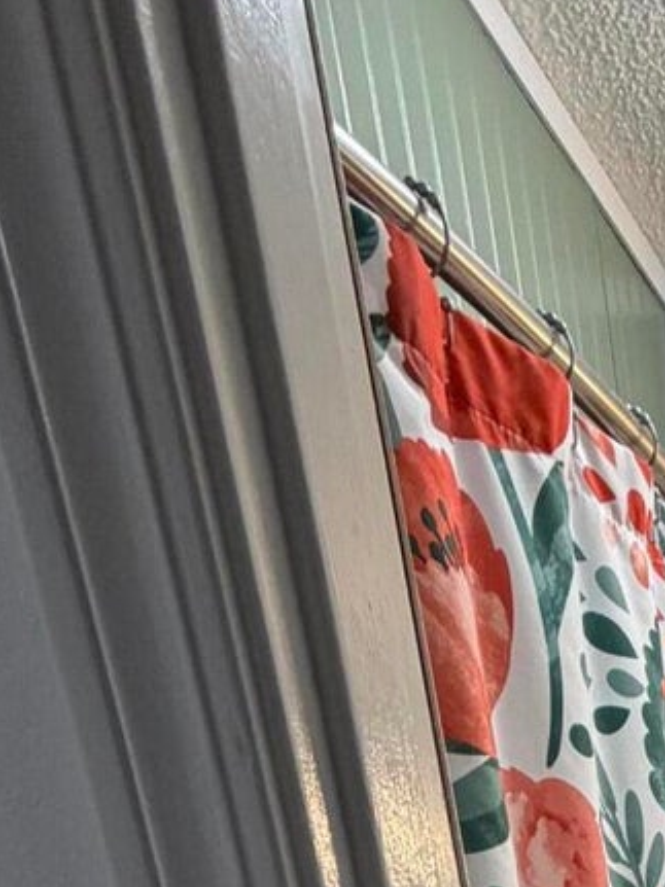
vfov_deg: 23.2
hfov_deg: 20.2
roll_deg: -0.2
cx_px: 1192
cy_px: 1529
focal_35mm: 52
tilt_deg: -19.7
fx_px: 1333
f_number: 2.2
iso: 200
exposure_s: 1/60
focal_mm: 2.22
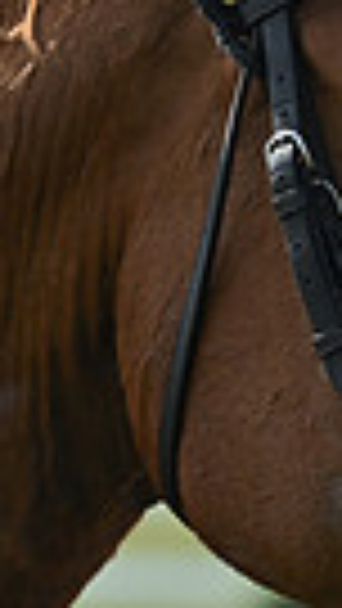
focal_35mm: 675
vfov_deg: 3.2
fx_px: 10875
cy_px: 218
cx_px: 936
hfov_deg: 1.8
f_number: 5
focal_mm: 150
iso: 500
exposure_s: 1/1250
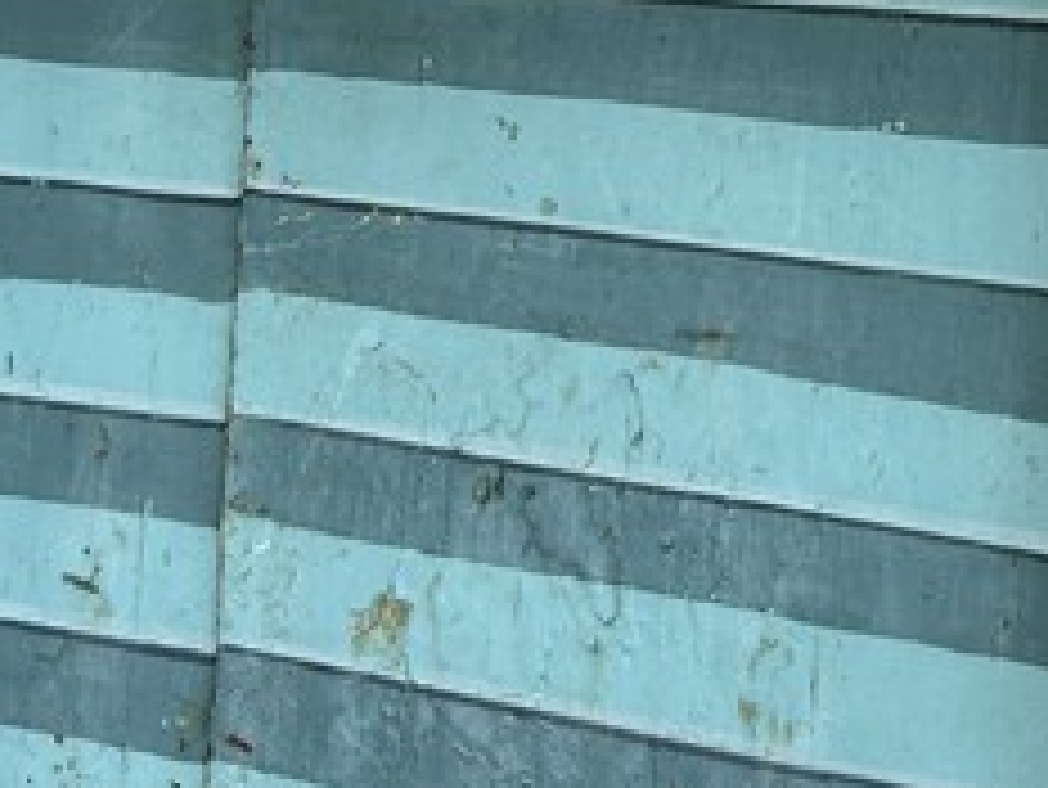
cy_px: -457
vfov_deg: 15.4
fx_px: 2635
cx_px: 1052
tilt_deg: +4.9
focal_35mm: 87
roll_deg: -1.6
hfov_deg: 21.7
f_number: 1.5
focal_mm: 5.7
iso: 50
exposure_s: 1/1135
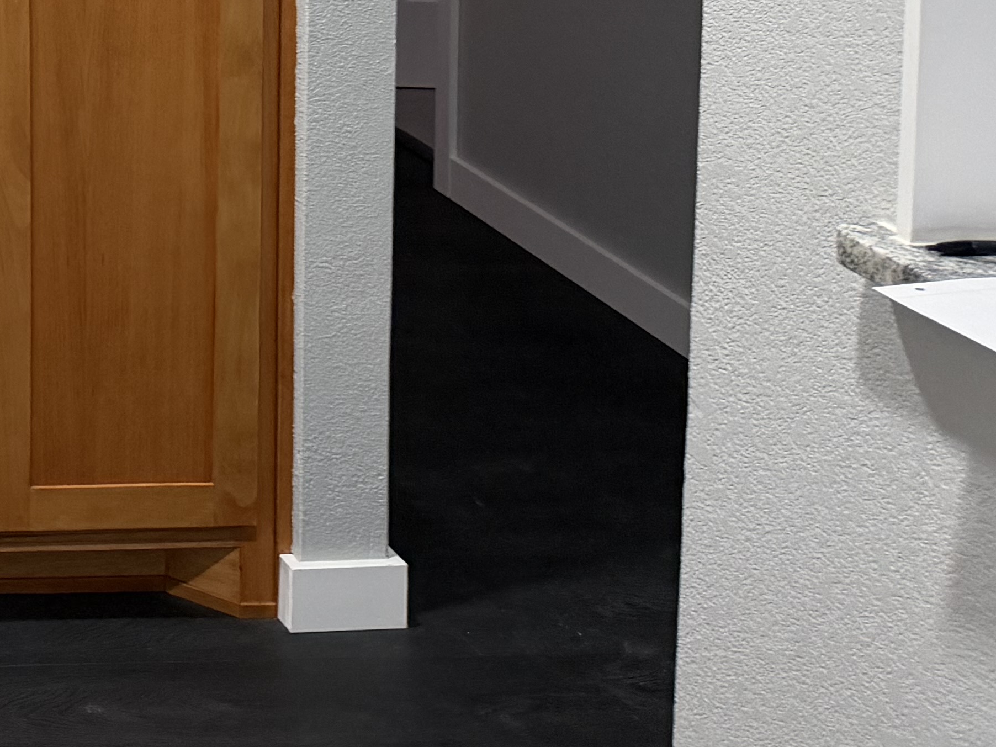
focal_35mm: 76
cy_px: -401
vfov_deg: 17.3
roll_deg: +1.0
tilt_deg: -4.0
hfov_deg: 21.3
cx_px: -534
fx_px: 2187
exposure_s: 1/60
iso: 250
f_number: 1.78
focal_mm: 6.76
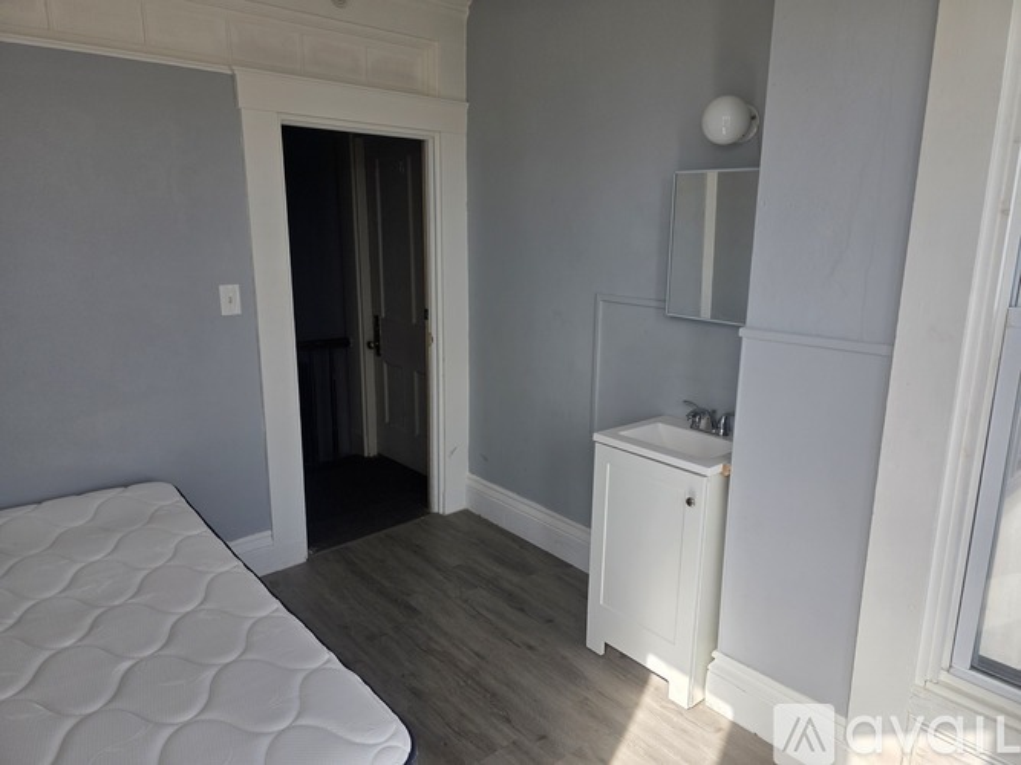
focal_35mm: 23
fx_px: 678
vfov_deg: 58.9
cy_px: 382
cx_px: 510
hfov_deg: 73.9
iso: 40
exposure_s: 1/359
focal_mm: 6.3
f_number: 1.7
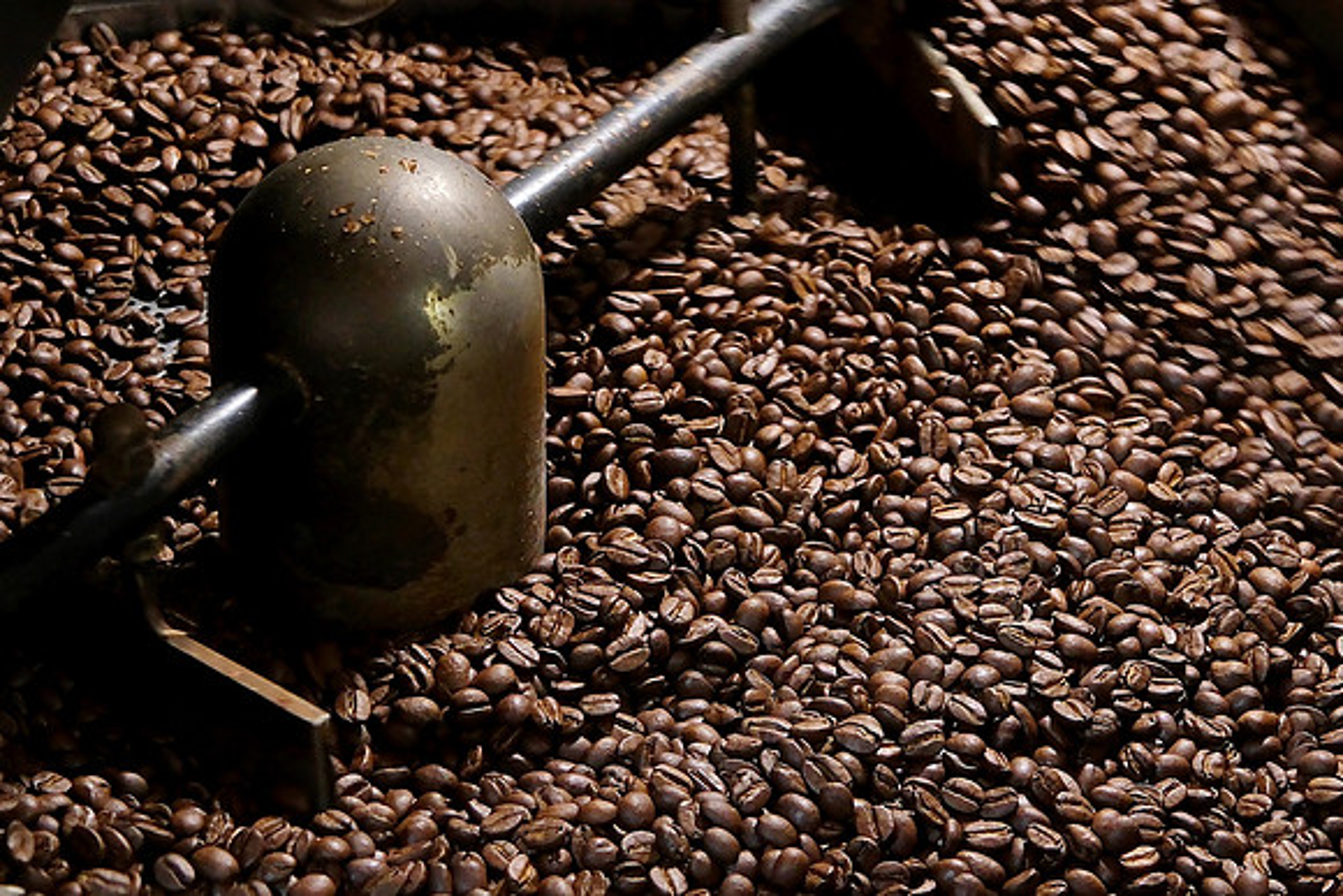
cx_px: 672
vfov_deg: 43.6
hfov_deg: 61.9
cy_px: 448
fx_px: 1119
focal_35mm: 30
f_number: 4
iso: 1000
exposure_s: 1/60
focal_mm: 20.2
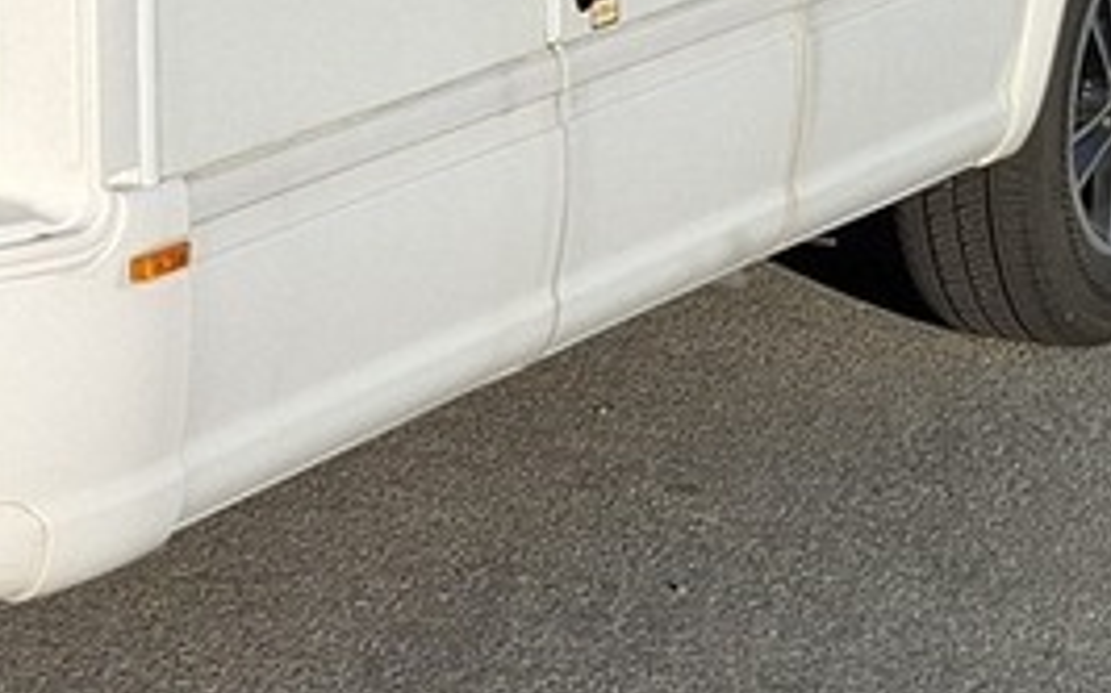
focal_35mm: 132
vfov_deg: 9.8
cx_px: -547
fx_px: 3995
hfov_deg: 14.7
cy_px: -100
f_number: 1.8
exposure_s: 1/2079
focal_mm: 5.54
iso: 50
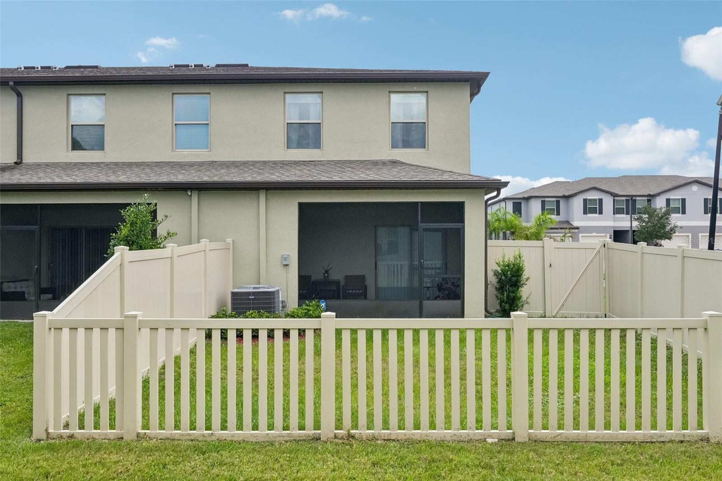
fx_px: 561
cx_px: 361
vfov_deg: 46.4
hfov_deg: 65.5
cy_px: 240
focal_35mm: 28
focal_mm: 19
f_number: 8
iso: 800
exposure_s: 1/1600
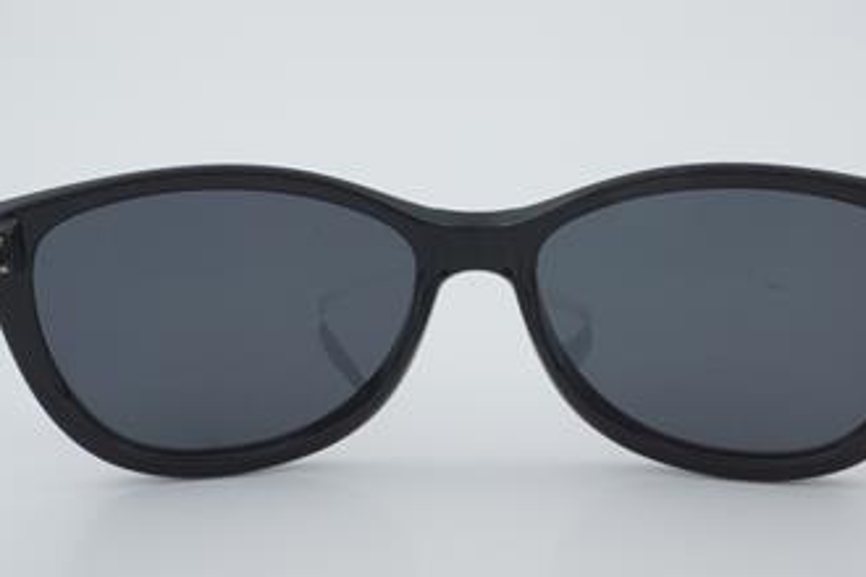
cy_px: 260
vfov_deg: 21.4
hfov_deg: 31.6
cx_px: 475
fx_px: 1530
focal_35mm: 64
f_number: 32
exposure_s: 1/4
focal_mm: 35
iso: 100
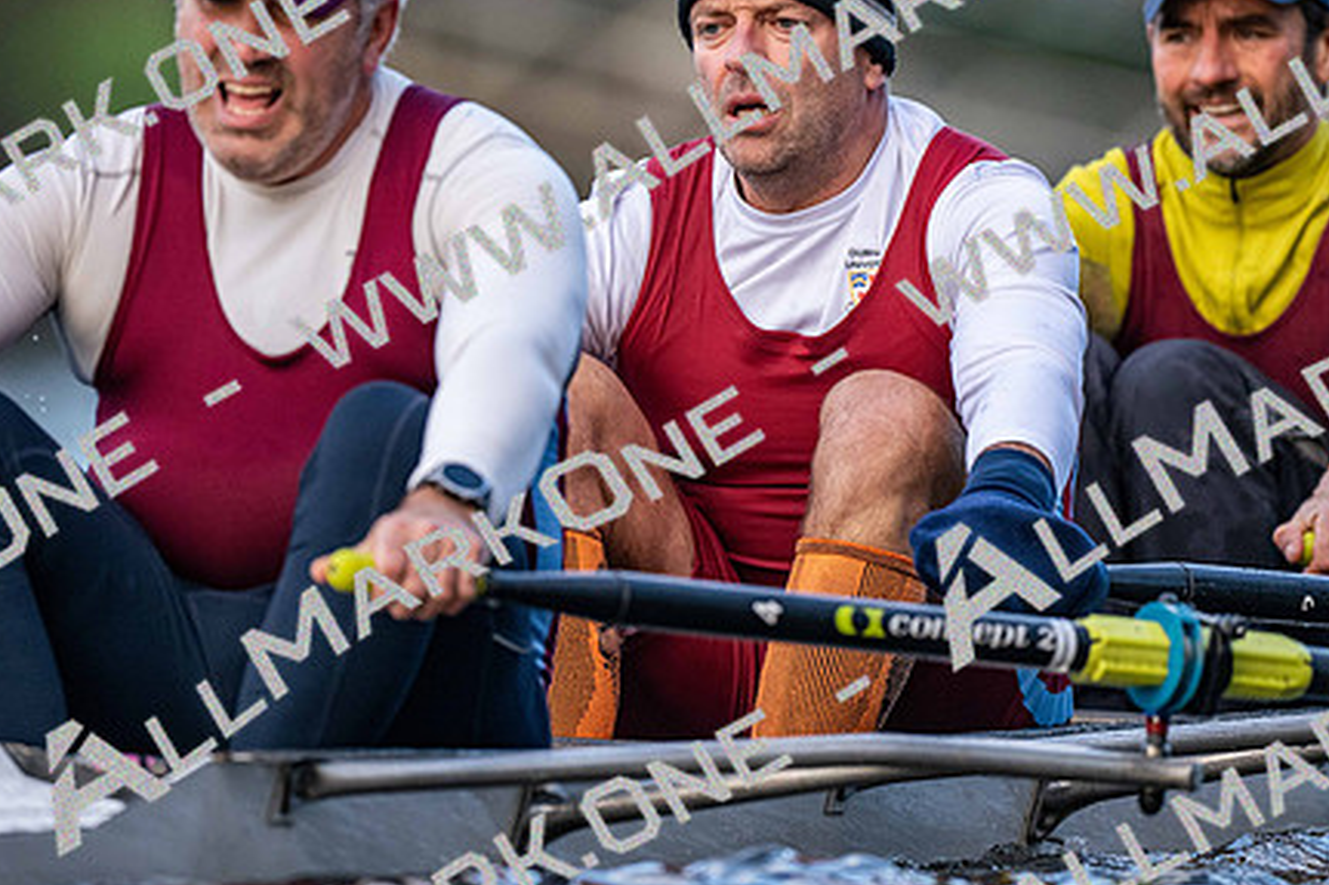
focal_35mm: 808
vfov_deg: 1.7
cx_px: 672
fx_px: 29816
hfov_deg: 2.6
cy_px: 378
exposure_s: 1/2500
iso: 2200
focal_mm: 600
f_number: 4
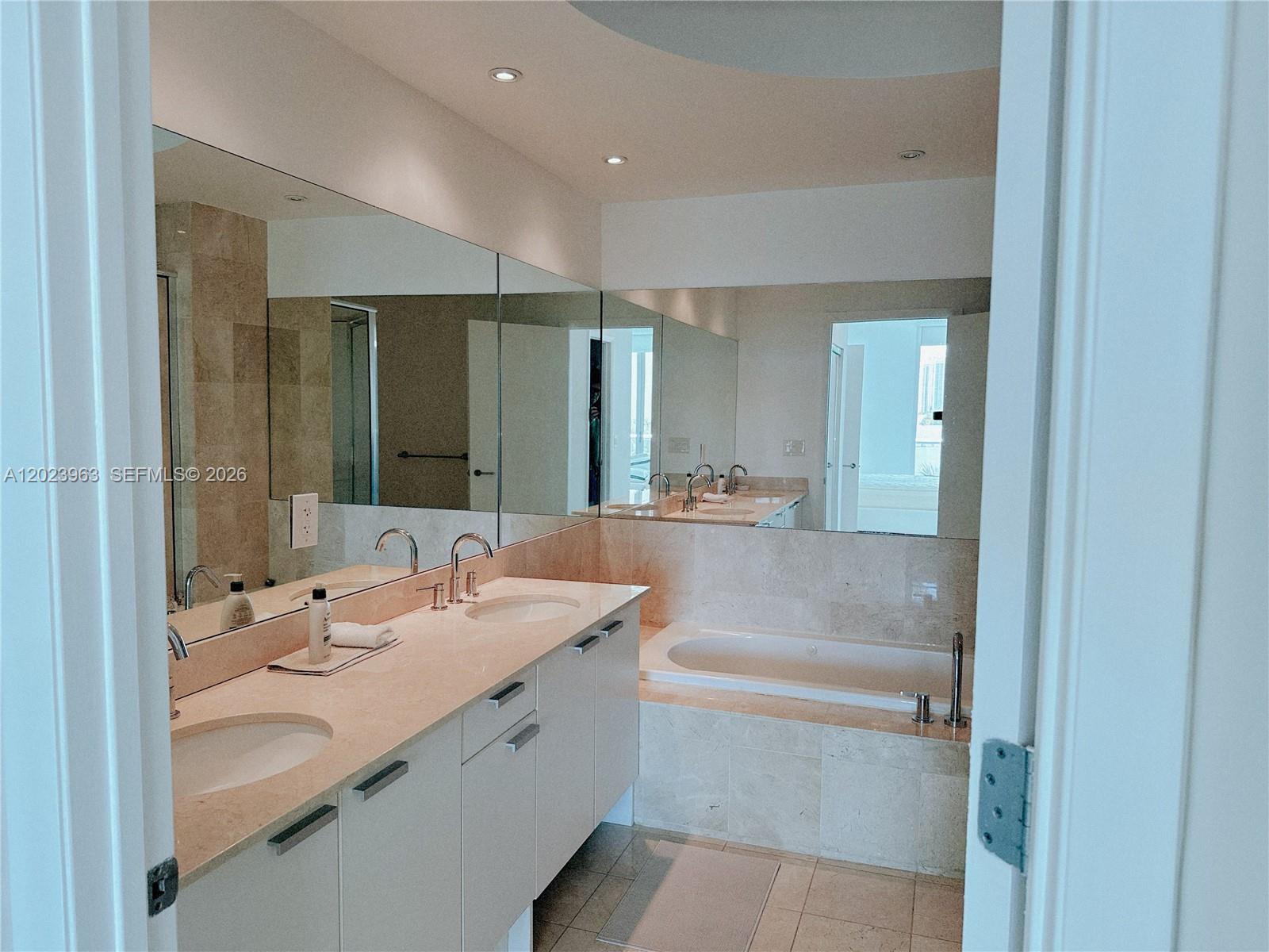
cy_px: 476
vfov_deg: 54.9
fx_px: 916
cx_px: 634
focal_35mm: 25
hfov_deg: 69.4
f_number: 1.78
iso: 200
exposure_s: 1/240
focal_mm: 6.76
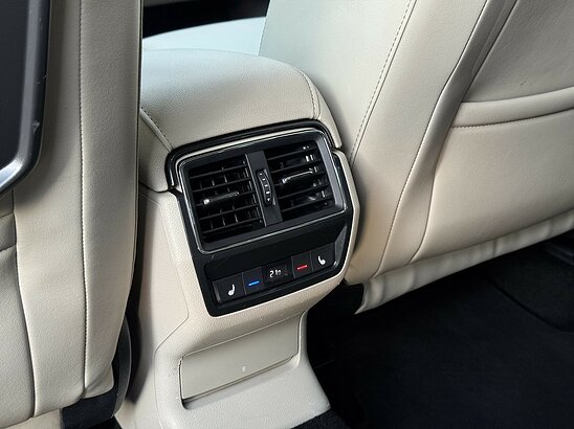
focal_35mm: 48
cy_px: 214
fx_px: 795
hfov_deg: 39.7
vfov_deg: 30.2
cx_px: 287
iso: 320
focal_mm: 6.76
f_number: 1.78
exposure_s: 1/40
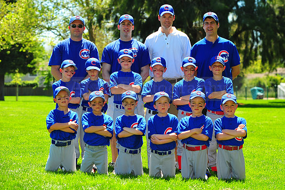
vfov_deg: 11.5
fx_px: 942
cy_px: 84
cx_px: 159
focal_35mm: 119
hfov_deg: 17.2
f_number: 5
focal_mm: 105
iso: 200
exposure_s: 1/500
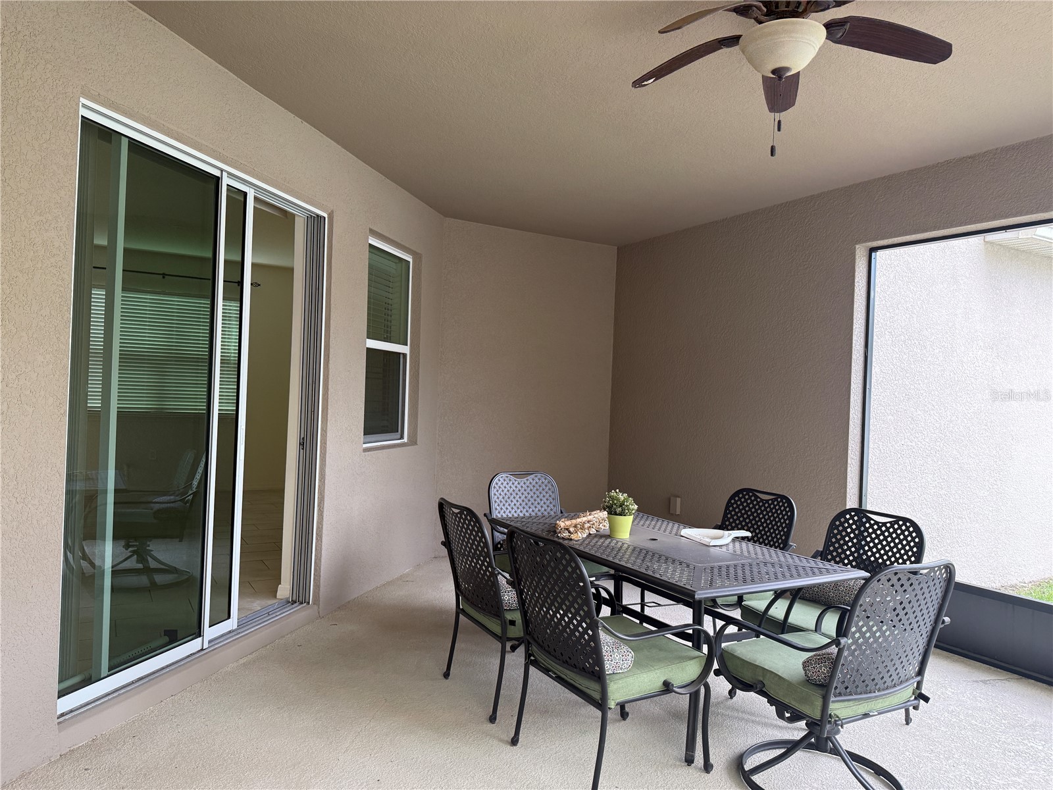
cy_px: 395
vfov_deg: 56.8
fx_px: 730
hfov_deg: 71.6
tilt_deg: -0.2
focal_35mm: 24
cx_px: 526
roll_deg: -1.7
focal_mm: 6.76
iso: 200
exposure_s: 1/120
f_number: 1.78
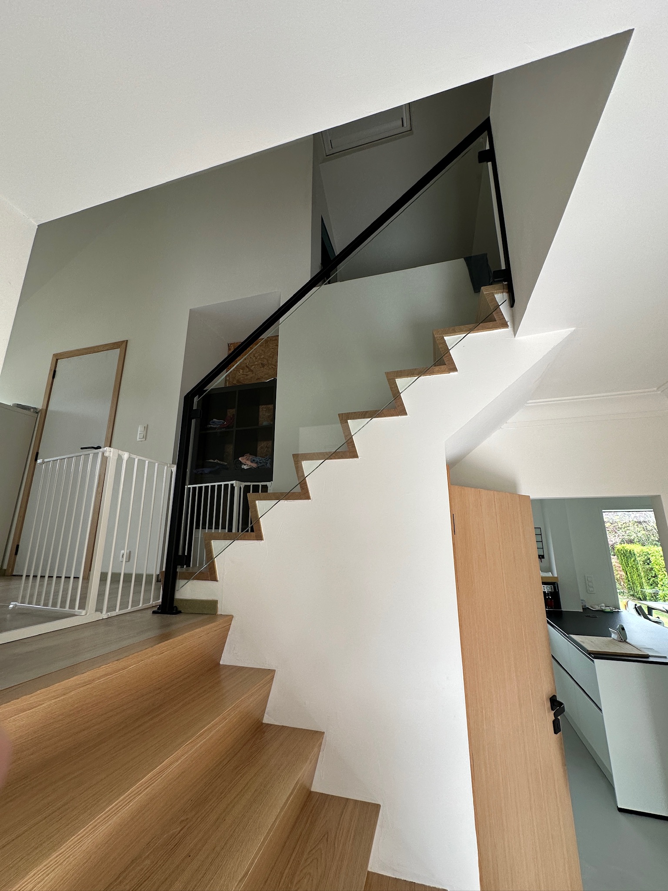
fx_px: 360
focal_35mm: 14
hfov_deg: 85.7
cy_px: 446
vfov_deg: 102.1
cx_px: 334
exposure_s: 1/99
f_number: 2.2
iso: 64
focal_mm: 2.22
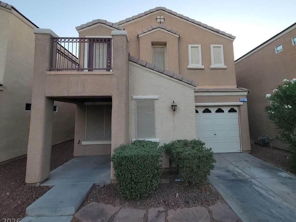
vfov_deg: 81.5
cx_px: 155
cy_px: 99
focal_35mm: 15
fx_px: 128
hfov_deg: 98.1
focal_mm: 2.2
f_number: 2.2
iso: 80
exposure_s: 1/120
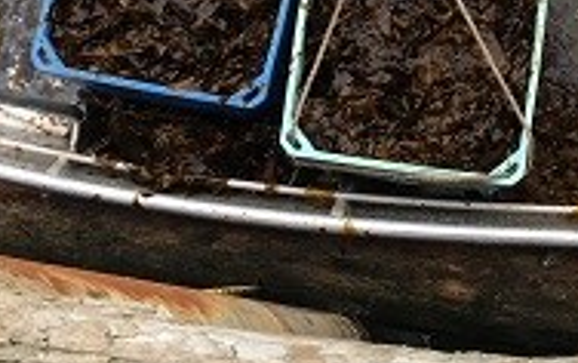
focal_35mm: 98
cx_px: 415
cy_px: -265
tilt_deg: -70.2
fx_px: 1546
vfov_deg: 12.4
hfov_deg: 21.1
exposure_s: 1/199
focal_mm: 4.15
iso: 25
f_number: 2.2
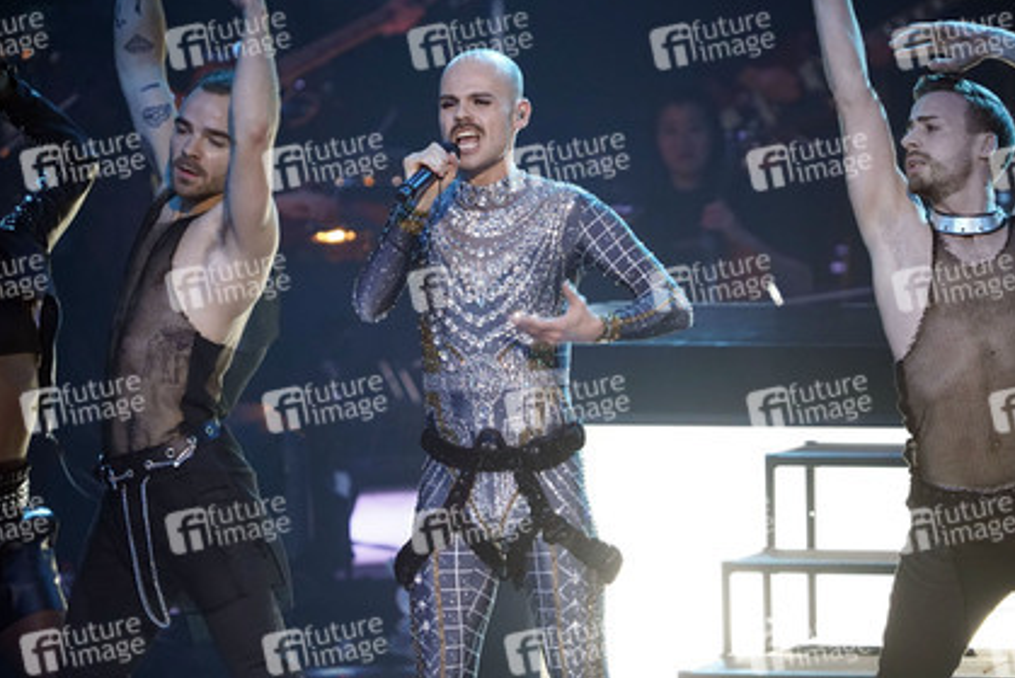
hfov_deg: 4.9
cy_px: 344
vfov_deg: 3.3
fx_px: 11765
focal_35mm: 417
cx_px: 503
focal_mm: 388
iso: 5000
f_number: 6.3
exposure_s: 1/160
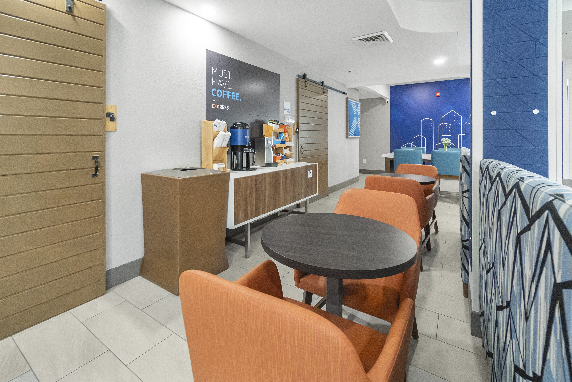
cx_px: 286
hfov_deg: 100.4
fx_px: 238
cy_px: 191
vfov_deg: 77.3
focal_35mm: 15
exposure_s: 1/160
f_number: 4
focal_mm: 10
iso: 3200
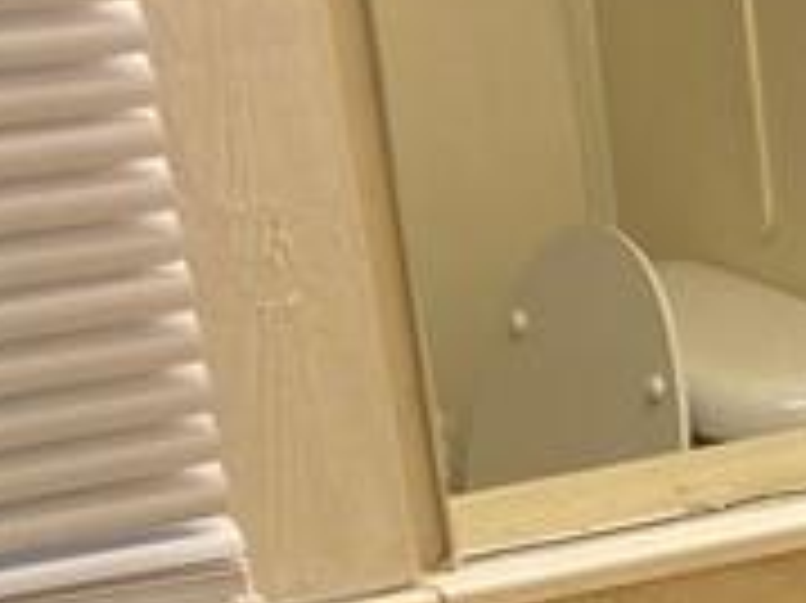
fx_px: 3723
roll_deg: +0.2
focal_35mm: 160
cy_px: 1377
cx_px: 1626
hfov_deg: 11.2
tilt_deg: -27.7
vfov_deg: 8.6
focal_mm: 3.99
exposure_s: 1/60
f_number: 1.8
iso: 50
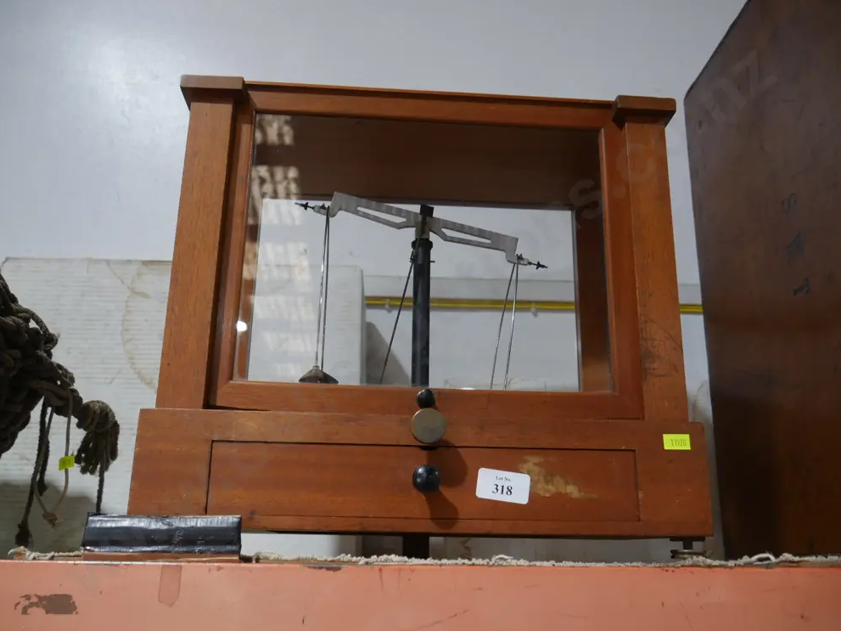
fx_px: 753
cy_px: 325
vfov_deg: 45.4
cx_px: 418
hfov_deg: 58.4
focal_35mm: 31
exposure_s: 1/60
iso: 500
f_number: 3.6
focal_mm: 15
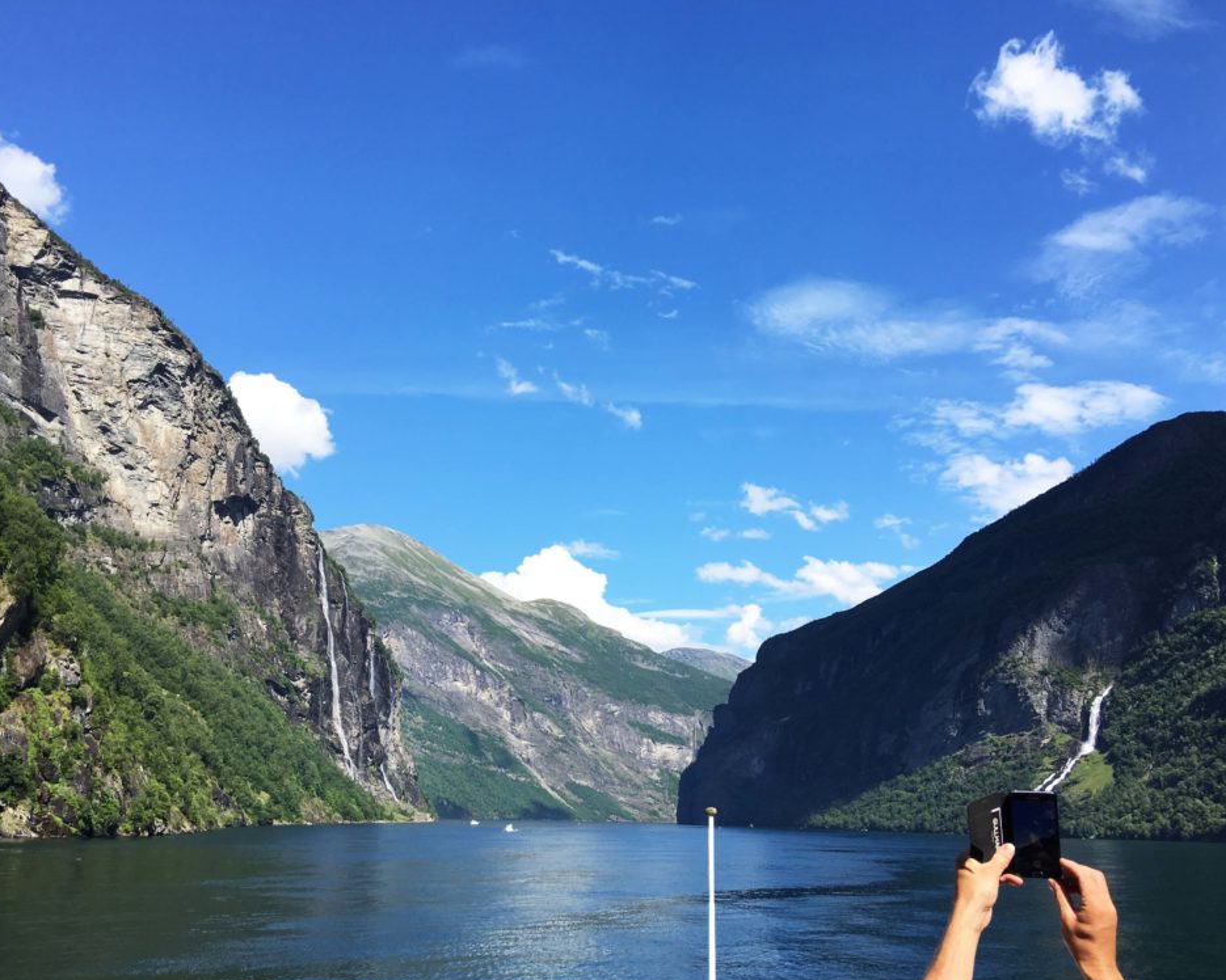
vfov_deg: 47.1
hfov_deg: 57.2
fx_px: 1125
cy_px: 493
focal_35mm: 31
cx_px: 598
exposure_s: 1/1202
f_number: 2.2
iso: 25
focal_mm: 4.15
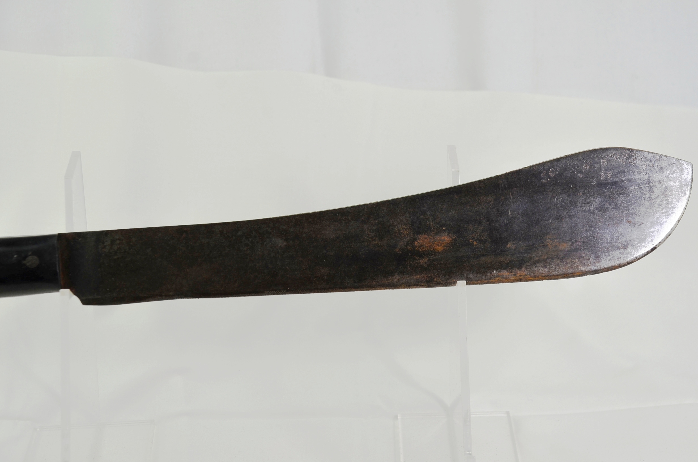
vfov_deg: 17.4
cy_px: 231
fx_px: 1509
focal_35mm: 78
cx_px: 349
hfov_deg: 26.0
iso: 220
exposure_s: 1/125
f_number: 5.6
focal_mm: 52
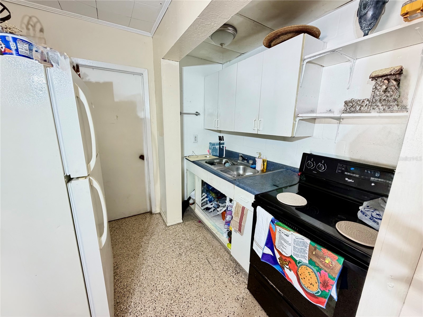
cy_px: 158
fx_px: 171
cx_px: 212
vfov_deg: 85.7
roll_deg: -0.6
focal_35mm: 14
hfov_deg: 102.1
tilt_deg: -12.1
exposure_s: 1/60
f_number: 2.2
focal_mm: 2.22
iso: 320
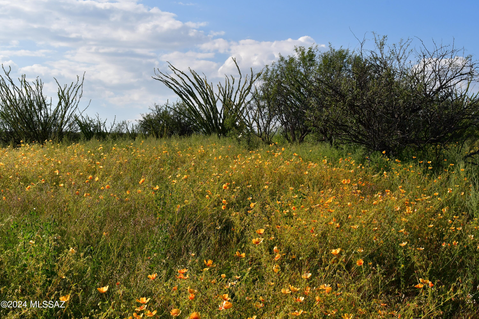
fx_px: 758
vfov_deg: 23.8
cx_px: 240
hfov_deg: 35.1
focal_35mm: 57
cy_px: 160
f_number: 13
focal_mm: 38
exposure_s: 1/1250
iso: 800
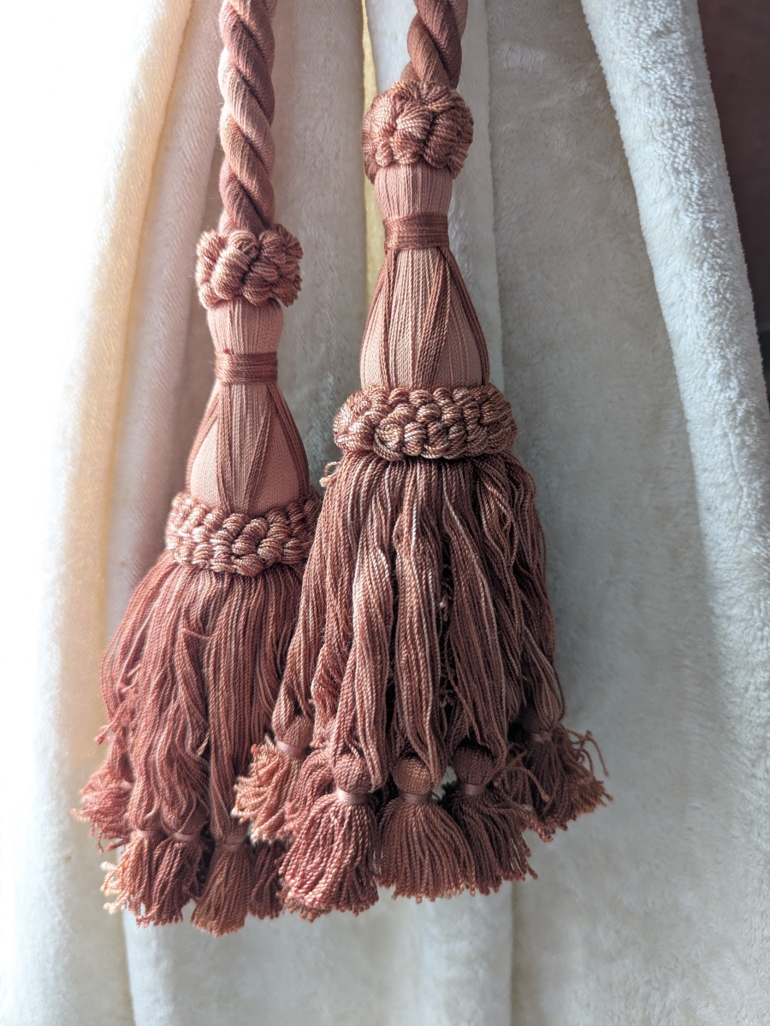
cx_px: 385
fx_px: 712
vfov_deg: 71.6
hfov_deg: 56.8
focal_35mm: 24
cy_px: 513
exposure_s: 1/155
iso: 128
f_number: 1.85
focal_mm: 6.81
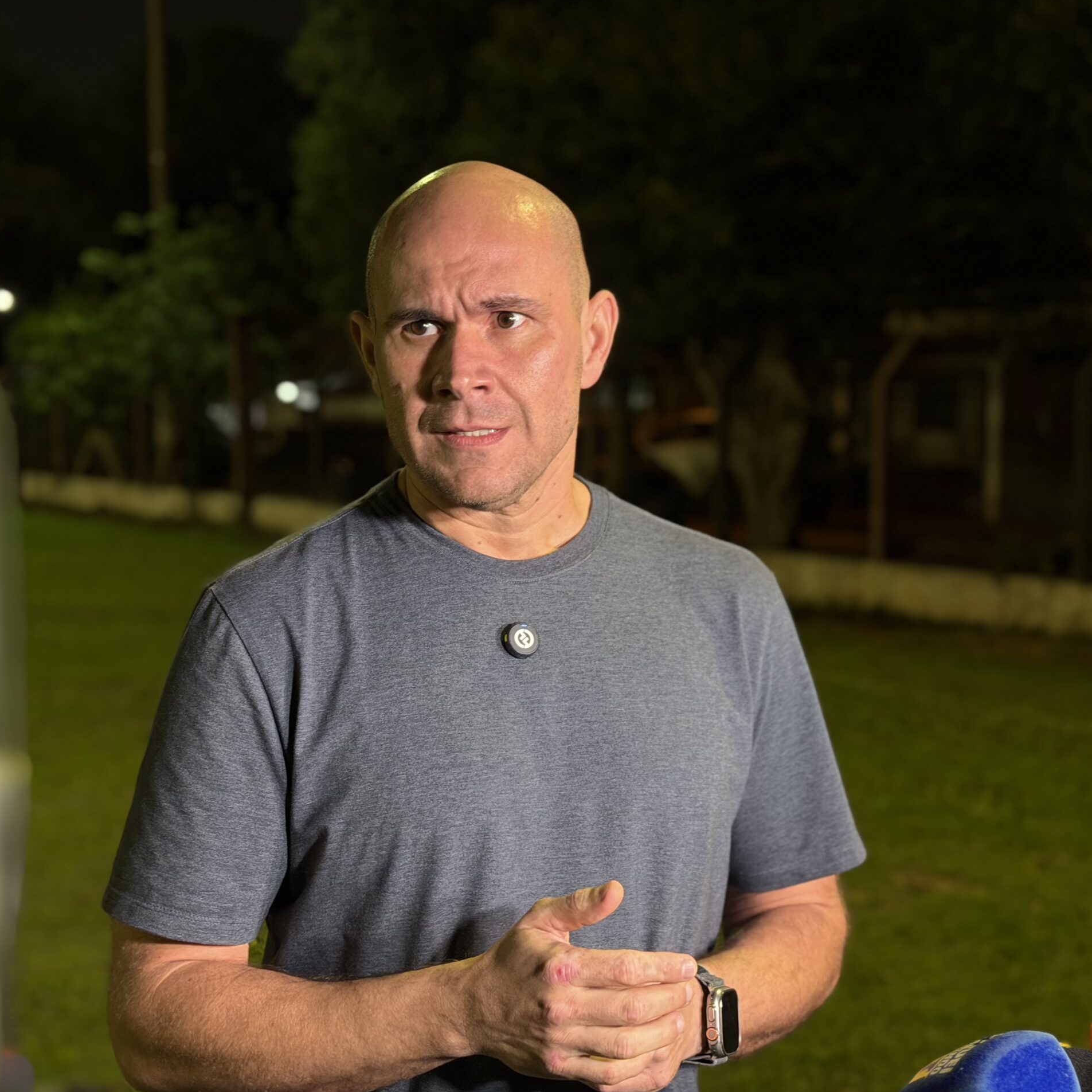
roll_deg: -0.4
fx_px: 2034
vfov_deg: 30.0
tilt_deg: -4.5
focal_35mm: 57
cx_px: 519
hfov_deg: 30.0
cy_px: 543
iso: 160
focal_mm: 6.76
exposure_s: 1/60
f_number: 1.78
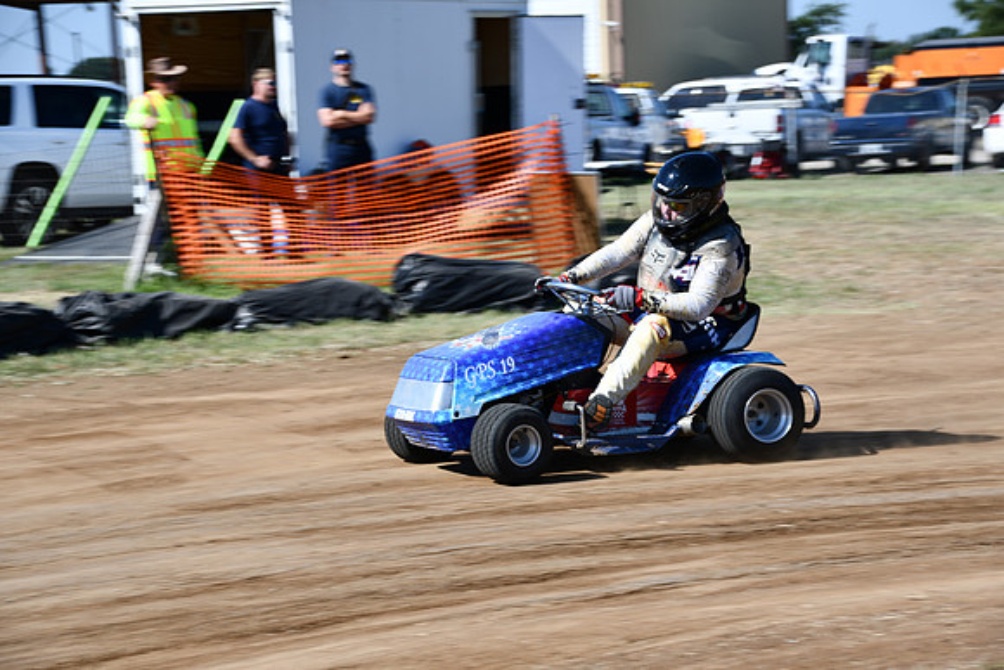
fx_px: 3124
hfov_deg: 18.3
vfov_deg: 12.2
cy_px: 335
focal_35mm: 112
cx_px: 502
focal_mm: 75
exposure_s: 1/250
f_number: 8
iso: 100
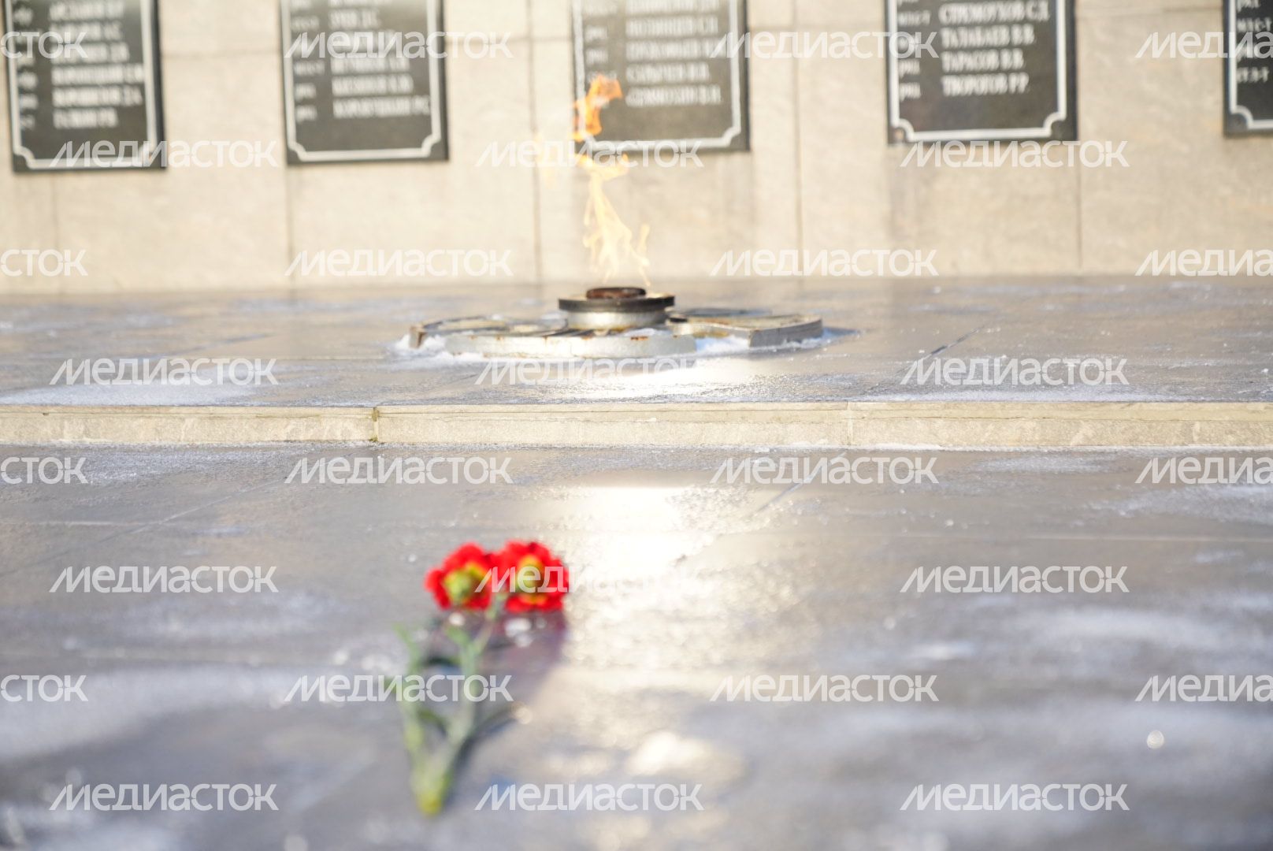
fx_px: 2477
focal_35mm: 70
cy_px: 426
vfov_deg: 19.5
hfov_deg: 28.8
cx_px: 636
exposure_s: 1/8000
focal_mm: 70
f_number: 2.8
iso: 1600
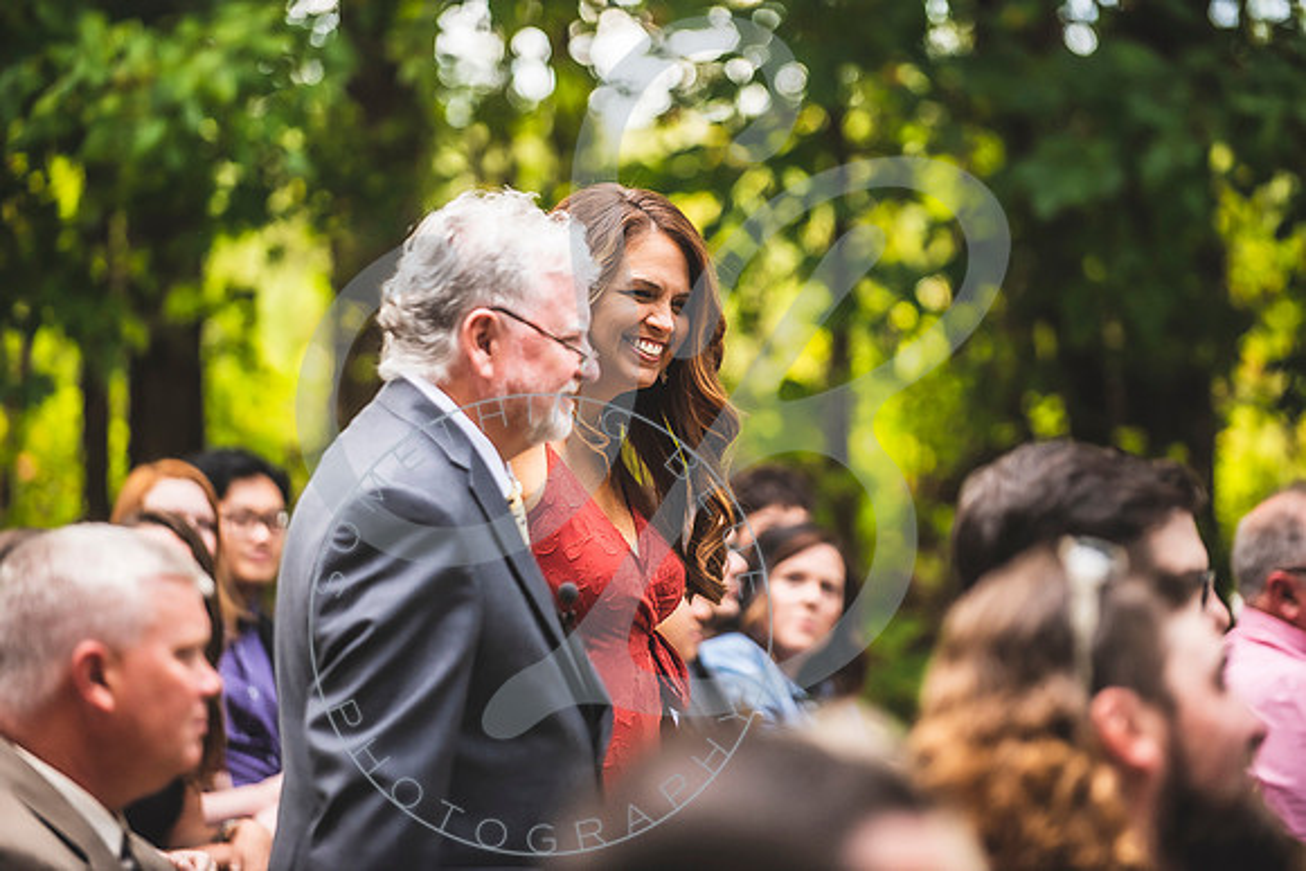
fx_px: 5806
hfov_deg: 12.8
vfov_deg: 8.6
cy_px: 436
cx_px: 653
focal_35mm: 160
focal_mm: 160
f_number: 2.8
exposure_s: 1/500
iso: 500
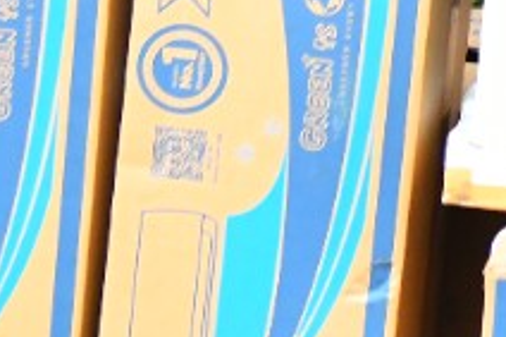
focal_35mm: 287
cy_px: -237
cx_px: 1134
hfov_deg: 6.9
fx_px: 4031
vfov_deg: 4.7
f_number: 4.5
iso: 1000
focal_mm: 38
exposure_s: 1/160
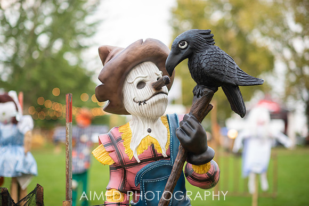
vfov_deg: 16.1
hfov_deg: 23.9
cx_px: 154
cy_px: 103
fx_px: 730
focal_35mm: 85
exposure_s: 1/320
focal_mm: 85
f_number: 1.8
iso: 200
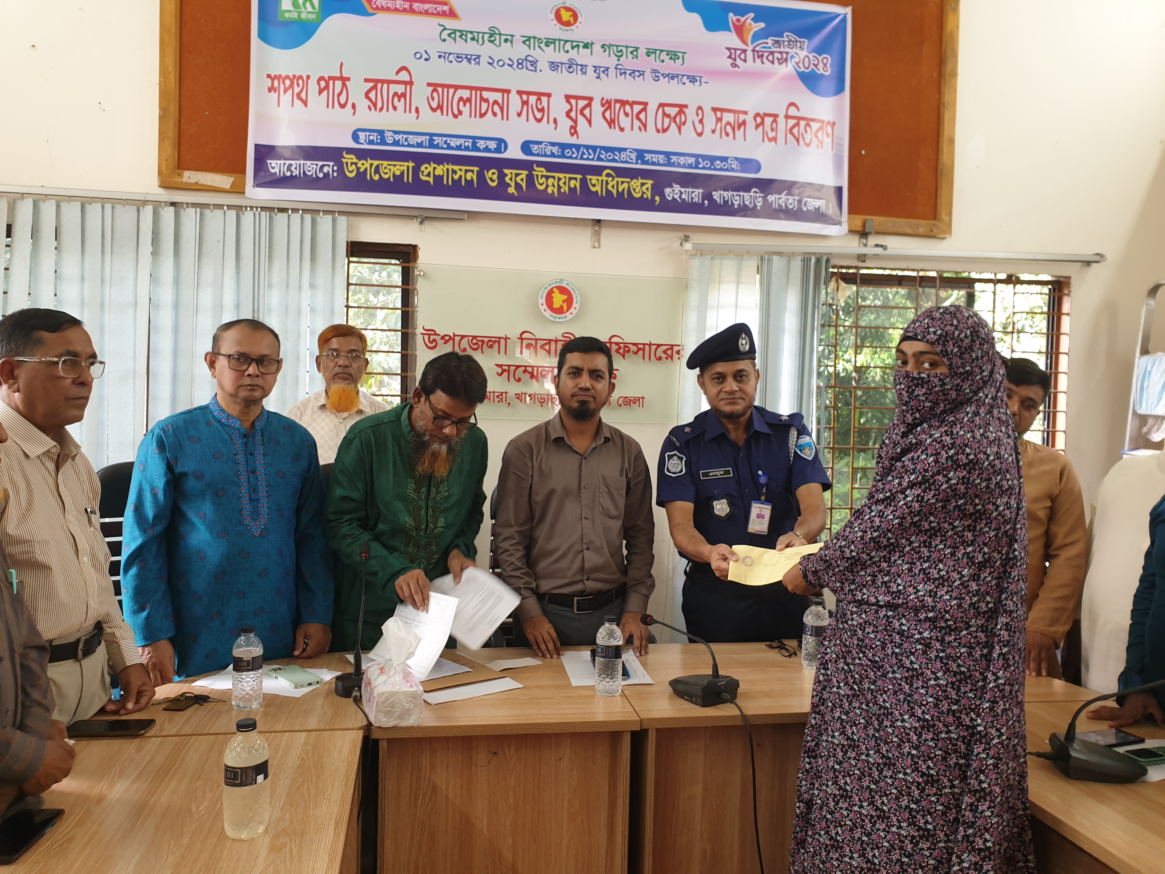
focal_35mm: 26
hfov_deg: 67.3
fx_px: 875
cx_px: 582
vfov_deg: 53.1
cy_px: 437
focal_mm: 4.3
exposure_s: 1/50
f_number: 2.4
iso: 100
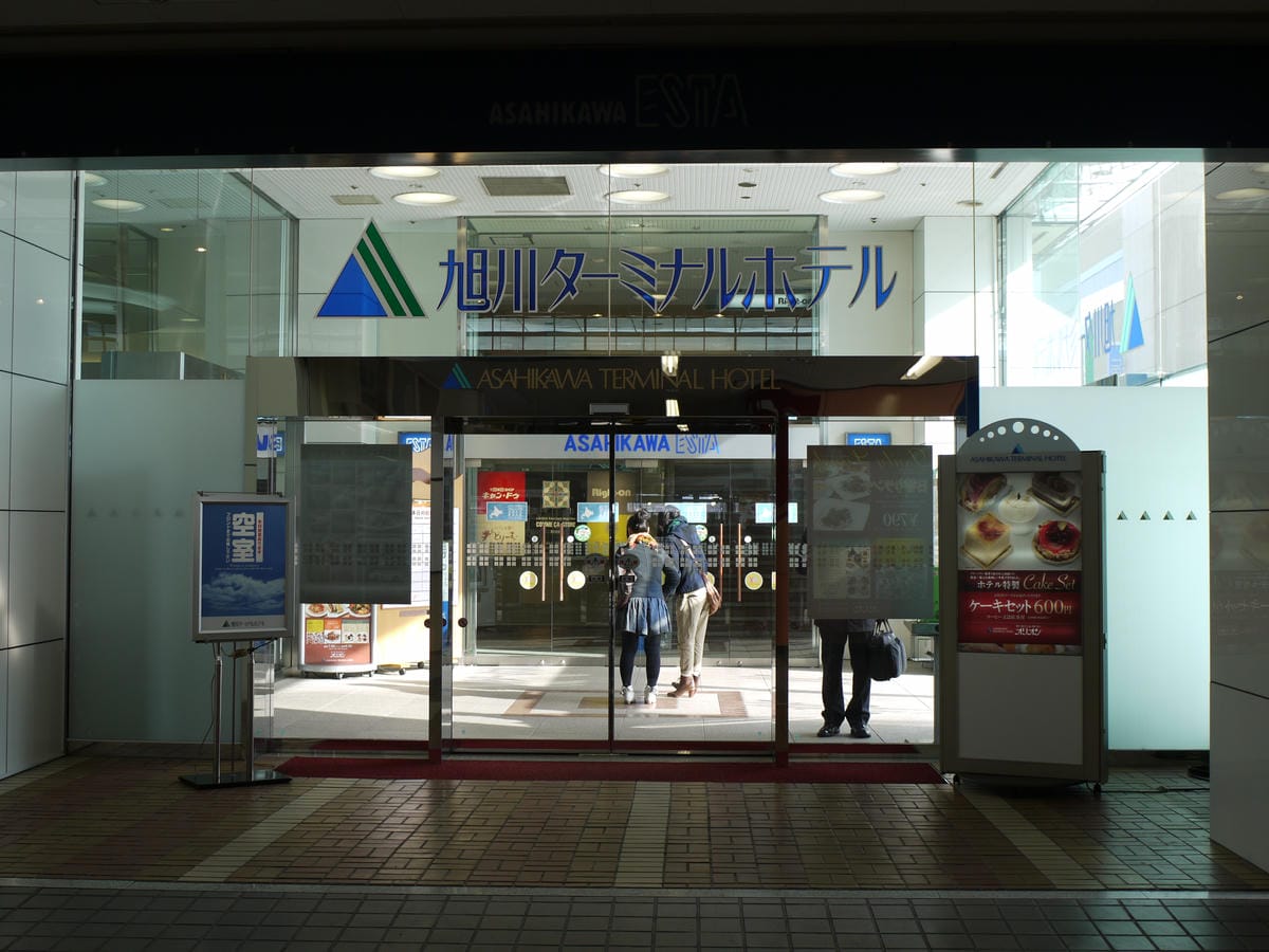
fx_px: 1613
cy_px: 476
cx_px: 634
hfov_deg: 42.9
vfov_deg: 32.9
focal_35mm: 44
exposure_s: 1/80
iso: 100
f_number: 4.6
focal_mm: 22
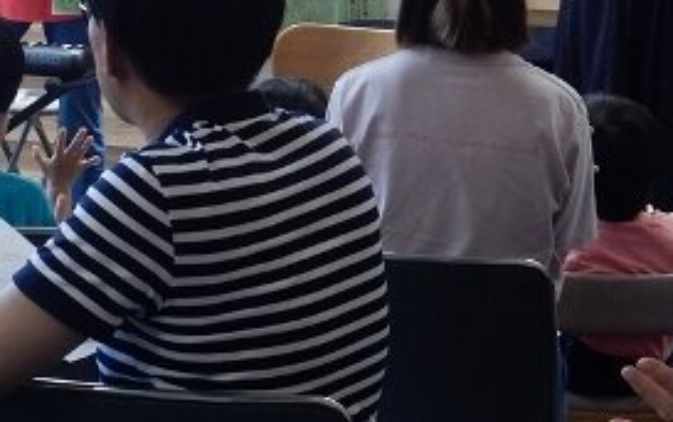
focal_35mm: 149
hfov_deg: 13.9
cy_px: -143
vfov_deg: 8.7
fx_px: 2735
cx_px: 101
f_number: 4.5
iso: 400
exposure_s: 1/25
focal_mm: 10.7
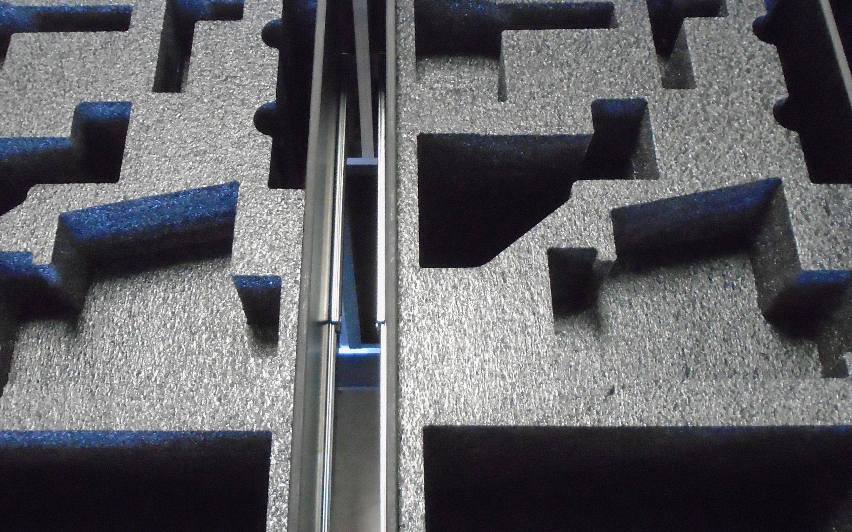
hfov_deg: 50.4
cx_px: 398
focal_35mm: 39
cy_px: 254
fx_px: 906
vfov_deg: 32.8
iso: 800
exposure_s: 1/60
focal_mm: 4.6
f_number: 3.2
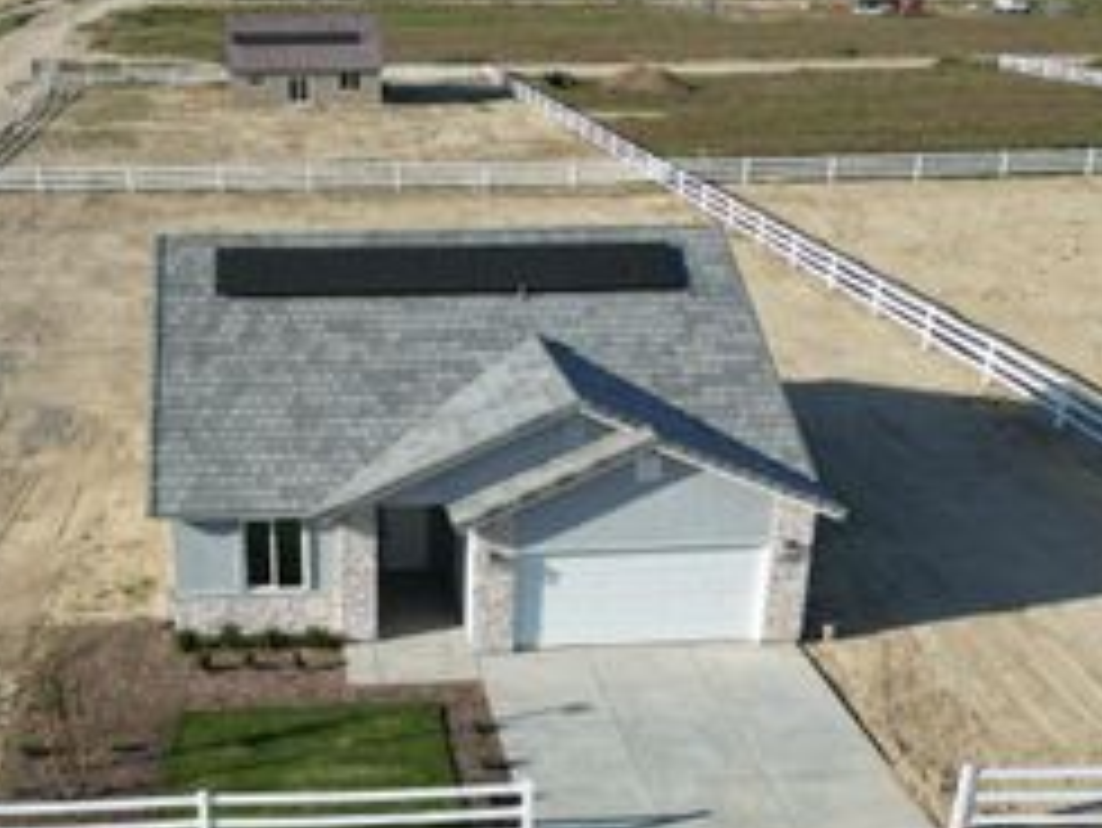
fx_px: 1561
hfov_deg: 38.5
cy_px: 713
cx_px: 373
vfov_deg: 28.8
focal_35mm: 49
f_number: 1.7
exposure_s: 1/2500
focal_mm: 6.72
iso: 100
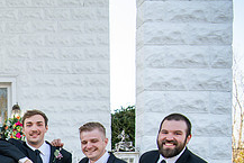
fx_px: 543
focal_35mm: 80
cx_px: -70
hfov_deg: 22.7
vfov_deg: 16.2
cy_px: 212
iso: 250
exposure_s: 1/250
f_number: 3.5
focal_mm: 30
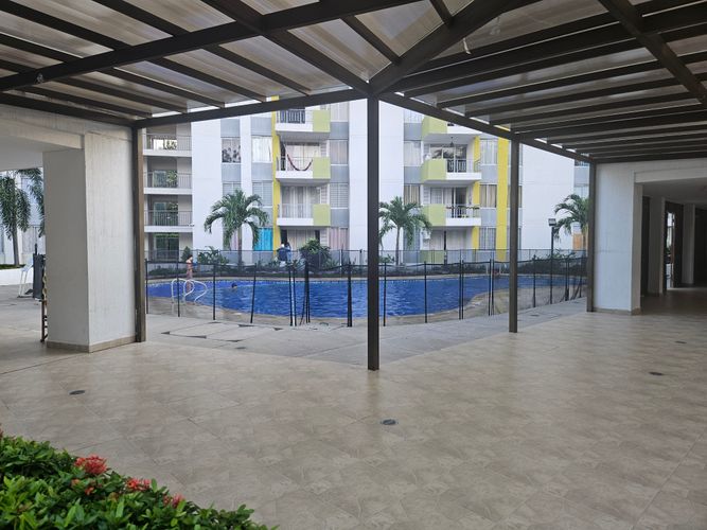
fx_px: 470
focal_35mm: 23
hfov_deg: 73.9
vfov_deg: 58.9
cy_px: 265
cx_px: 354
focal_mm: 5.4
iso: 100
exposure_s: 1/207
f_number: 1.8
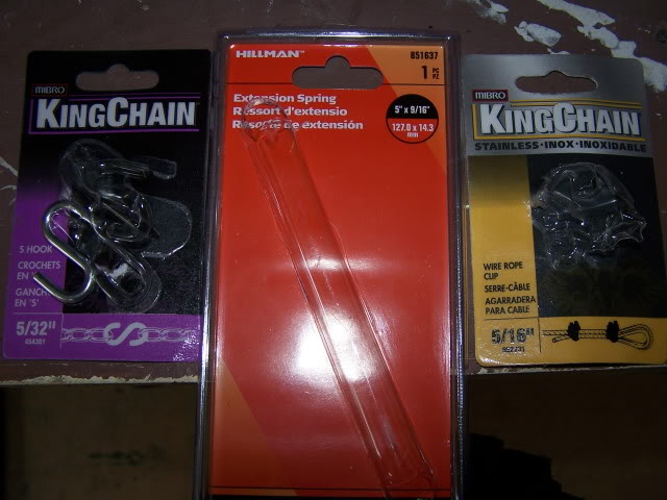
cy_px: 250
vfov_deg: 37.7
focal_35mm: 38
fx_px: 732
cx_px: 334
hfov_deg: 49.0
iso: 80
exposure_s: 1/60
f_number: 2.8
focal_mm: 6.3
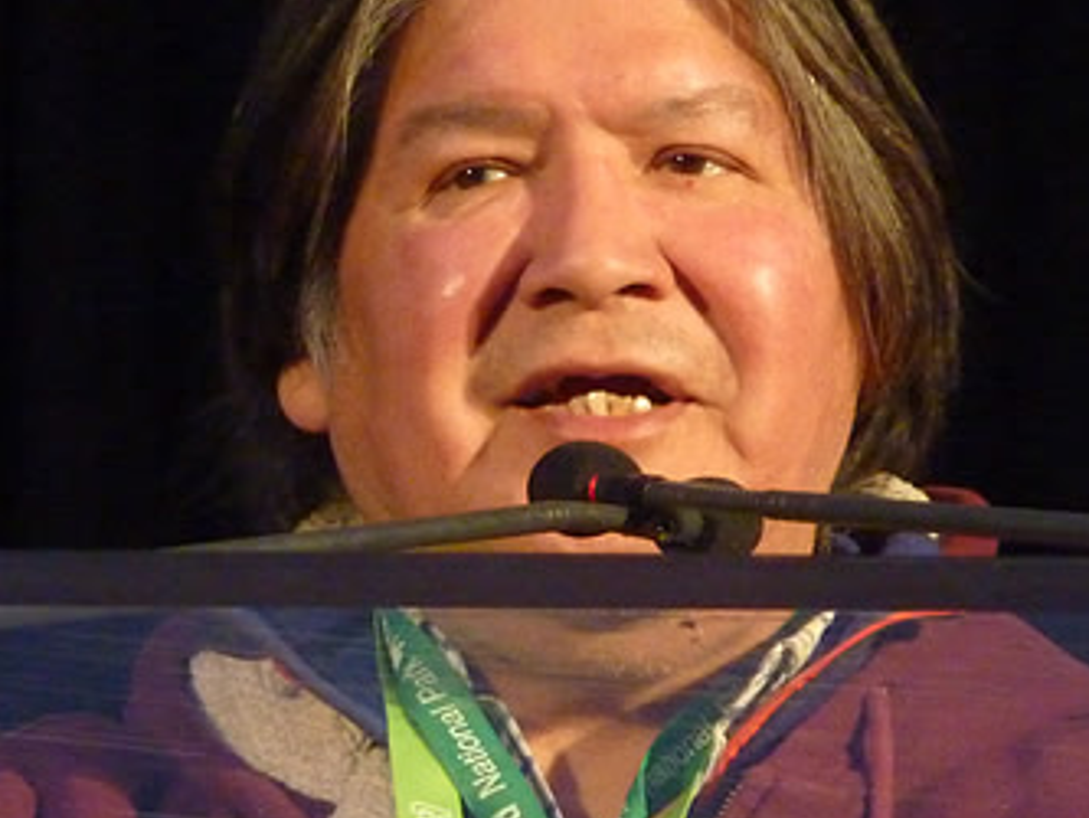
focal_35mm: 523
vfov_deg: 2.8
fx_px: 16459
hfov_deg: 3.8
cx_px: 579
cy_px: 447
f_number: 4.9
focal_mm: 49.2
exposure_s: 1/50
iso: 800
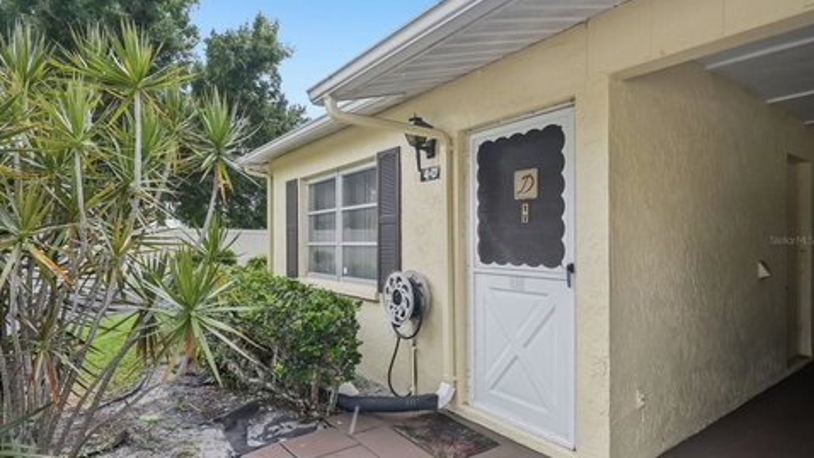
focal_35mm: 21
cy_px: 240
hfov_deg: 85.1
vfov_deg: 54.6
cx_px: 407
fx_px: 443
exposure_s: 1/320
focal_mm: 19.5
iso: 400
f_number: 8
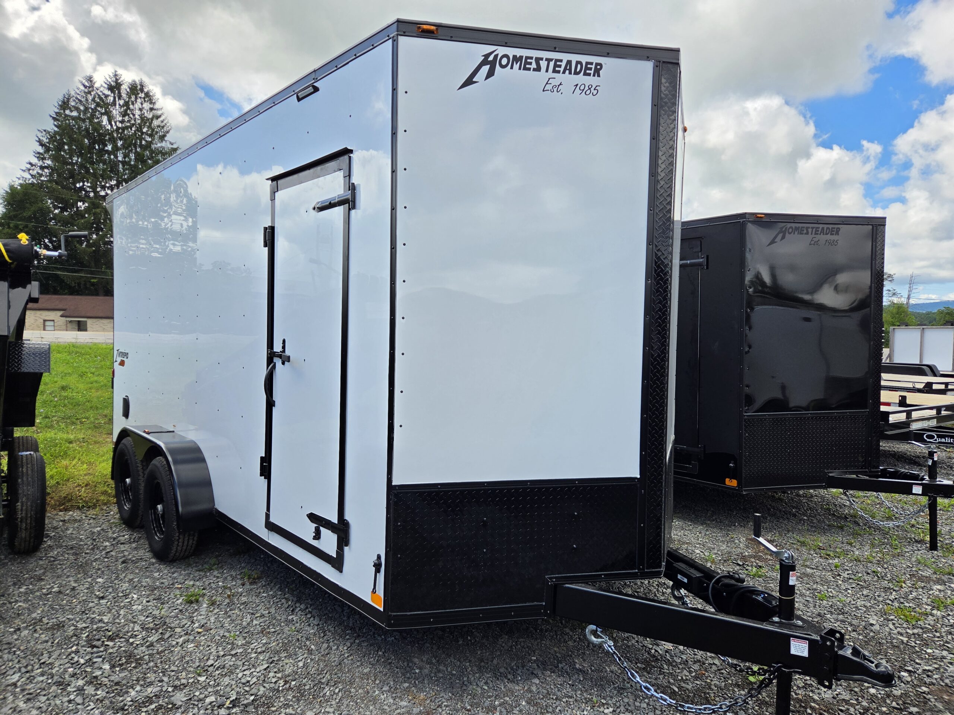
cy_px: 358
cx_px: 477
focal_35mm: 23
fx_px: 634
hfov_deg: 73.9
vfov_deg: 58.9
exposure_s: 1/4098
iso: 80
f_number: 1.8
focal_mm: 5.4
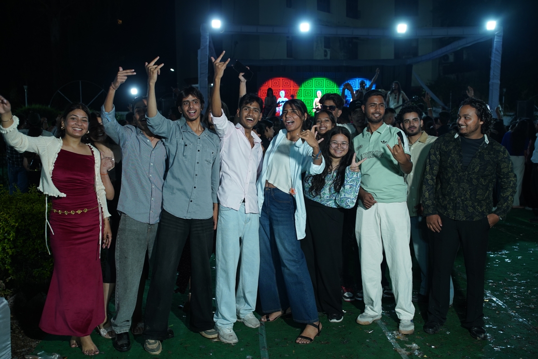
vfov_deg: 37.9
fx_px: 523
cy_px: 180
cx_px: 269
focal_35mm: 35
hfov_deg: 54.4
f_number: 4
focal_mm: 35
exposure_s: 1/160
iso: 1000
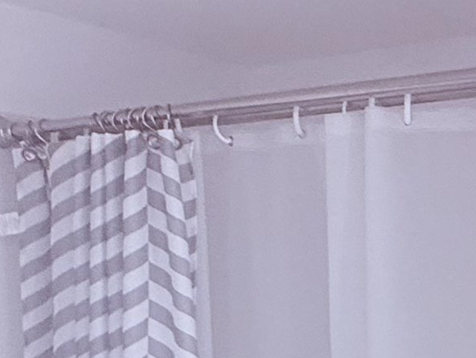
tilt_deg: -9.4
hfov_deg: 26.0
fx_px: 1018
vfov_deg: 18.6
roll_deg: -0.1
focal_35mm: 74
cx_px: 364
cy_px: 459
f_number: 2.2
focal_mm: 2.22
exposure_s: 1/60
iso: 400
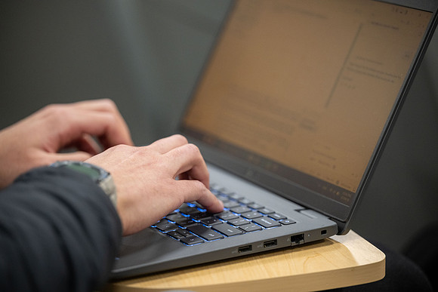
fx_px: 1582
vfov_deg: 10.6
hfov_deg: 15.8
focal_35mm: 130
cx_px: 219
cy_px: 146
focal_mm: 130
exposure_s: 1/320
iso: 1250
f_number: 2.8
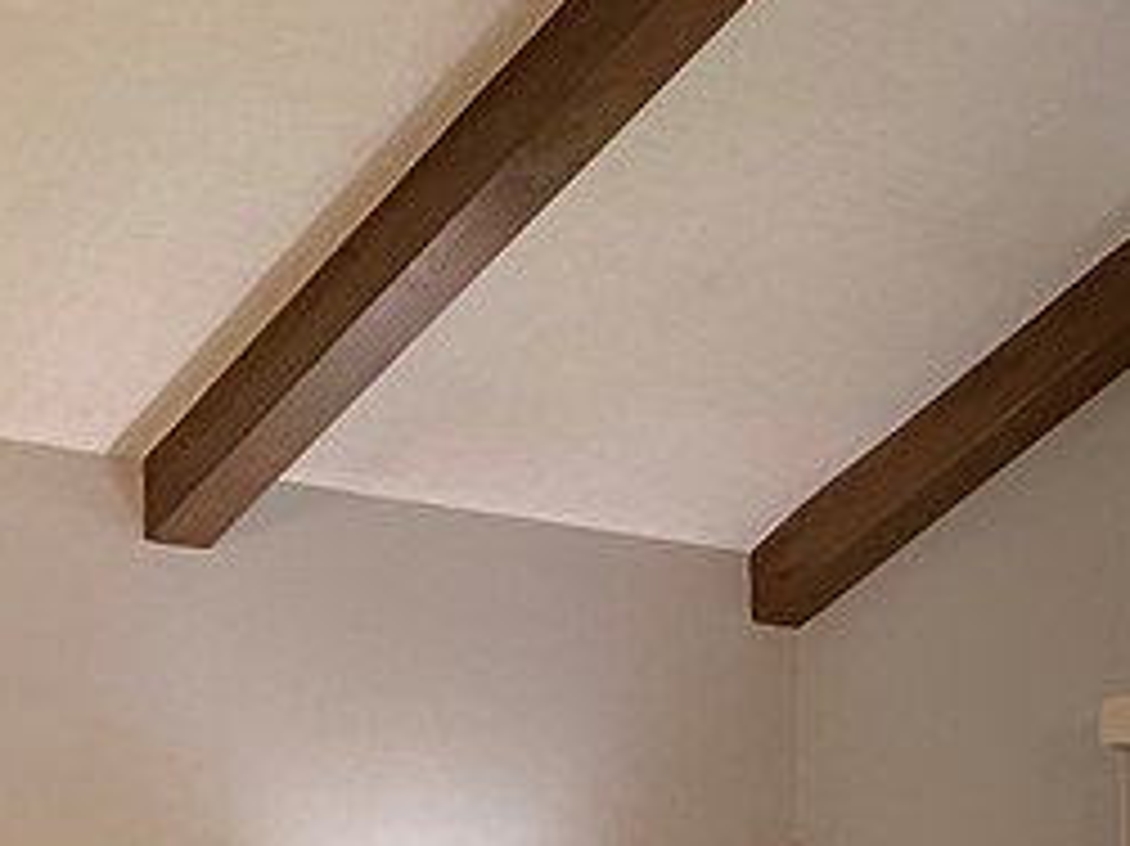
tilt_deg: -9.3
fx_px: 3459
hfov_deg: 17.1
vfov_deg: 12.5
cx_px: 1607
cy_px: 1611
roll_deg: -2.4
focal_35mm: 106
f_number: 1.8
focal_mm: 4.25
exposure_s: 1/60
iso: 250
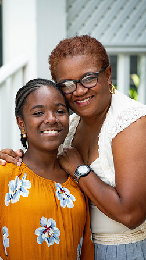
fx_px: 1454
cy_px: 130
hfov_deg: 5.7
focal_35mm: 211
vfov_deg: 10.2
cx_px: 70
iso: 1250
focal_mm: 200
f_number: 5.6
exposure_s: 1/1000
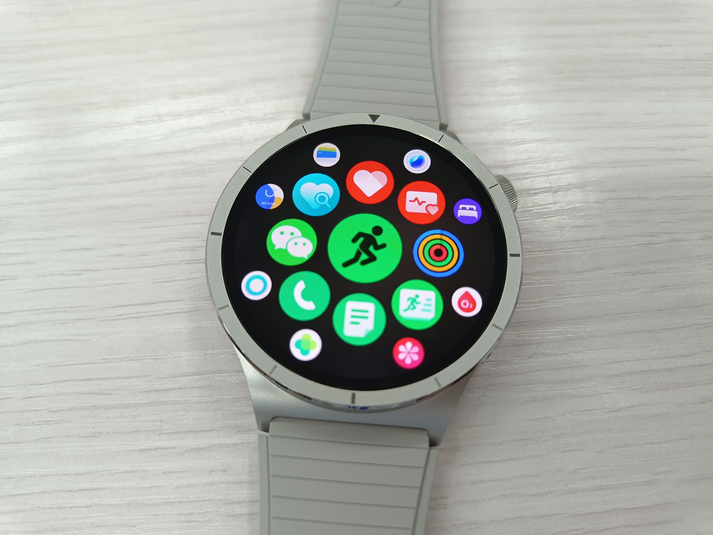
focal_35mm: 23
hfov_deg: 73.9
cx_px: 356
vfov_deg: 58.9
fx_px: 474
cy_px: 268
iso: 750
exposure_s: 1/50
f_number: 1.88
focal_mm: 5.59
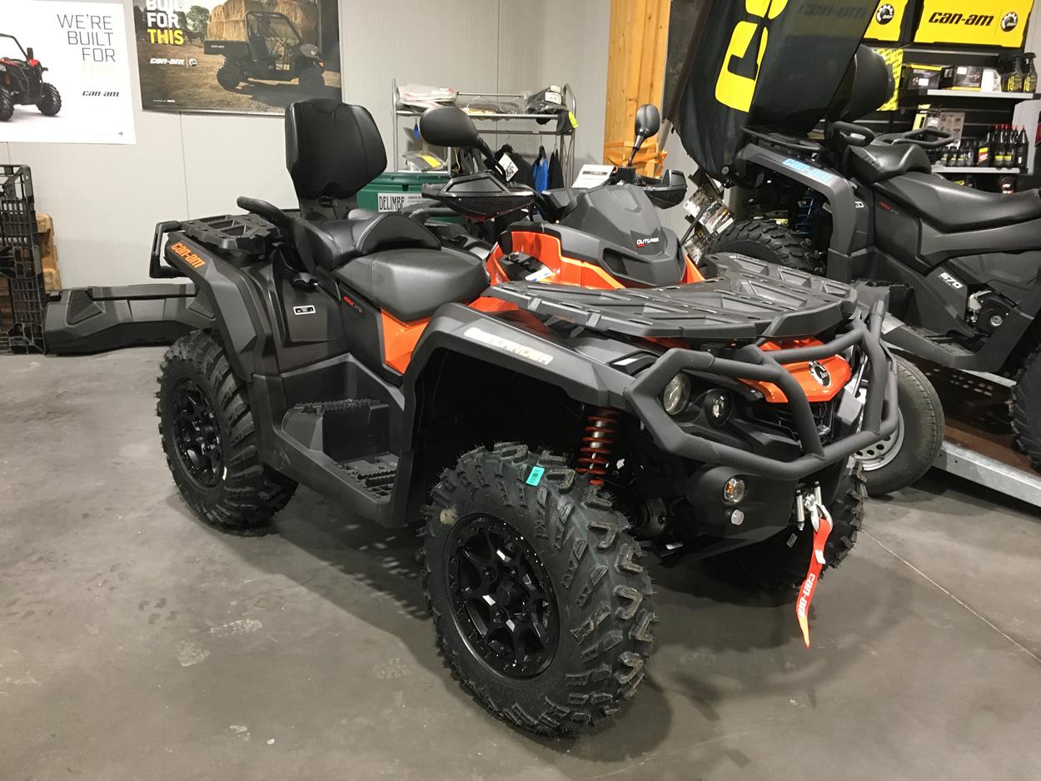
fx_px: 872
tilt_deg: -14.3
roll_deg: -1.3
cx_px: 520
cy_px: 390
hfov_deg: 61.7
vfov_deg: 48.2
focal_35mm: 29
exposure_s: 1/20
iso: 200
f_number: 2.2
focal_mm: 4.15
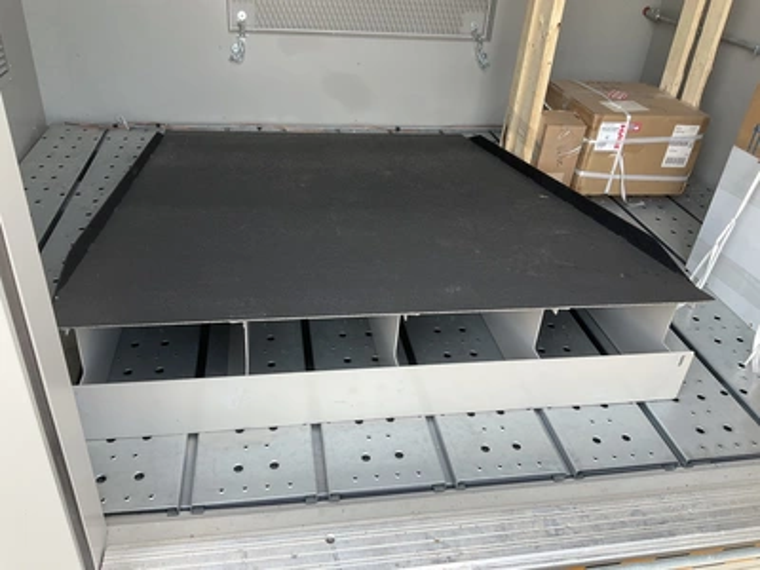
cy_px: 285
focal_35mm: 29
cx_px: 380
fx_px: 637
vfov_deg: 48.2
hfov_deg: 61.7
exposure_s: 1/122
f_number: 1.8
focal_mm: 3
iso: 20
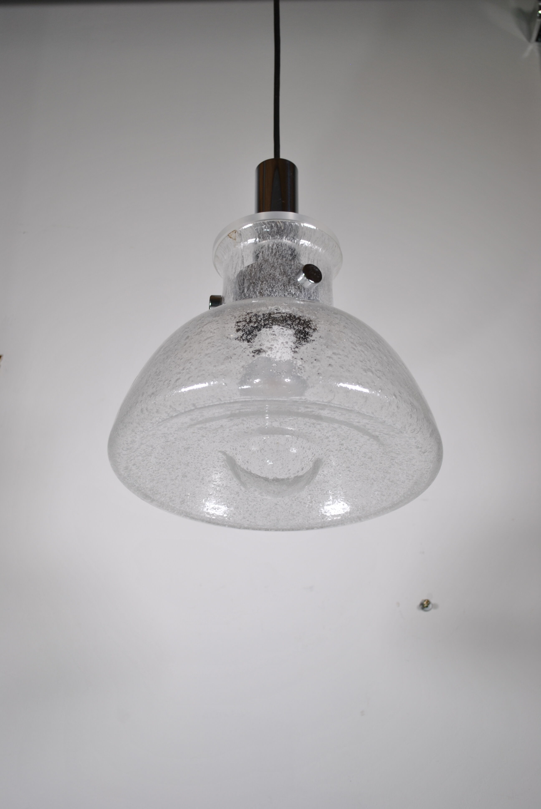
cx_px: 270
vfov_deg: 41.1
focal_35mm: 48
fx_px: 1079
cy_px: 404
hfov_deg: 28.2
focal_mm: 32
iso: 100
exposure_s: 1/50
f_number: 4.8
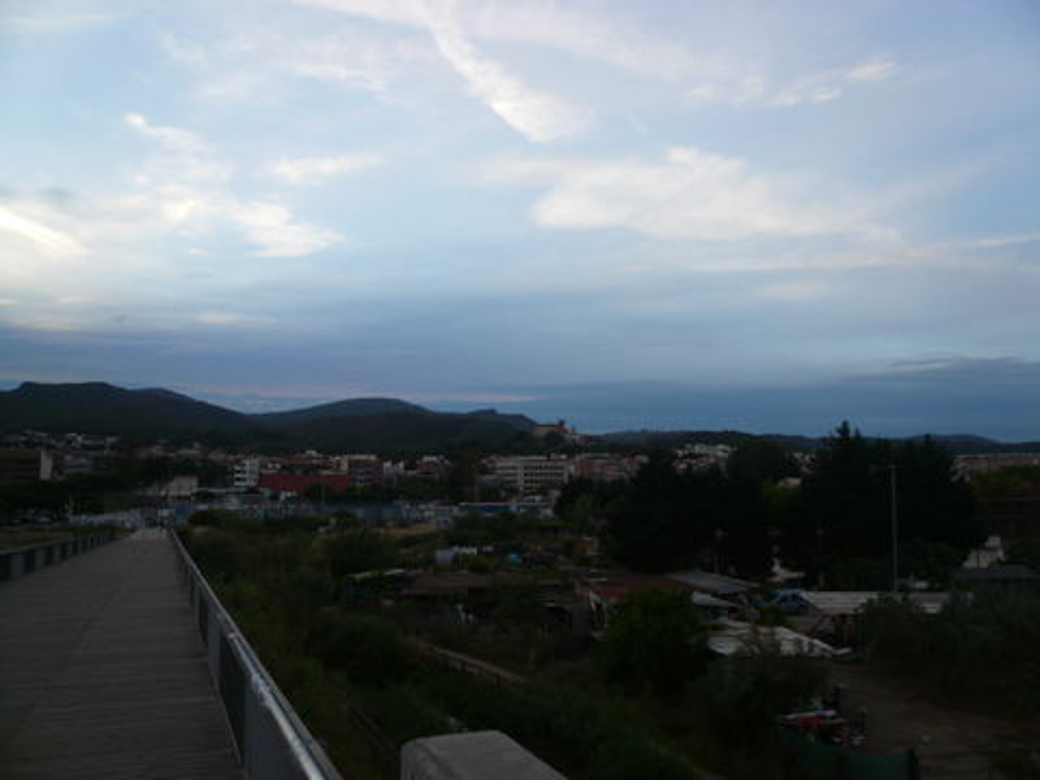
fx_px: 841
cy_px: 390
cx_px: 520
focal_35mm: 28
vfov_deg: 49.7
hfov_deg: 63.4
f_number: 2.8
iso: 100
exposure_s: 1/250
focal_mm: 4.6
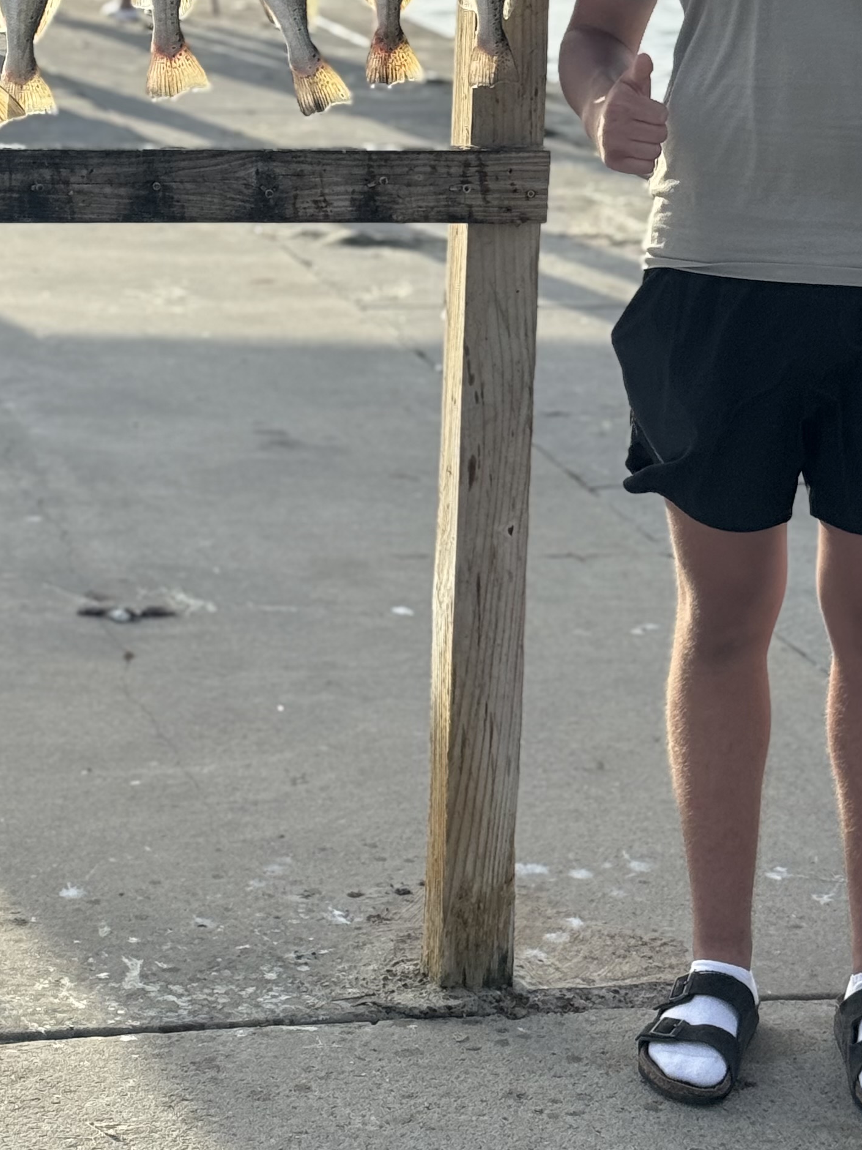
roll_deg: -0.8
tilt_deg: -8.7
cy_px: 153
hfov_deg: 14.3
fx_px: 3420
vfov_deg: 18.8
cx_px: 219
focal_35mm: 103
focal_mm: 6.76
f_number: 1.78
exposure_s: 1/3257
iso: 64
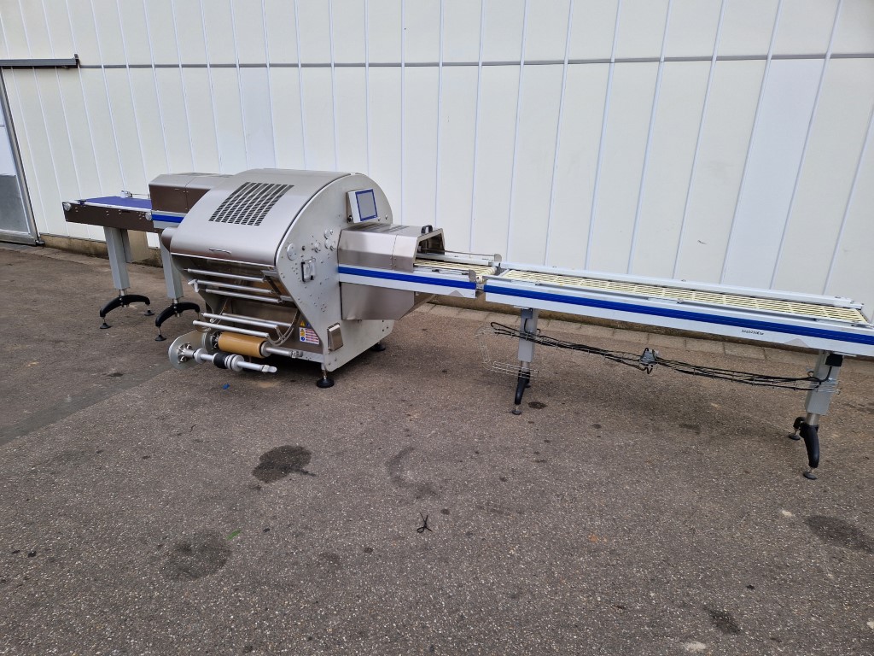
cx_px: 437
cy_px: 328
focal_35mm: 23
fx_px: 581
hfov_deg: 73.9
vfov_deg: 58.9
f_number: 1.8
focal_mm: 5.4
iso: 50
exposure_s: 1/1024
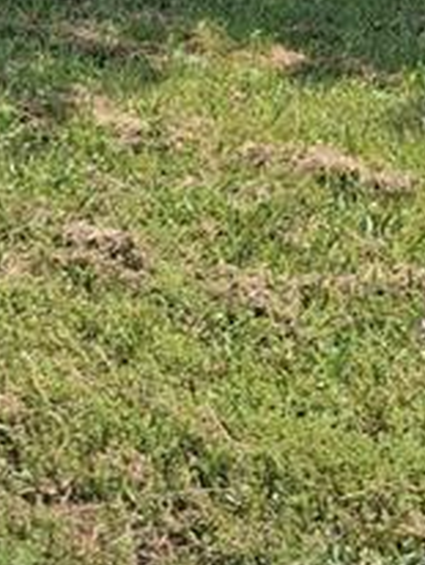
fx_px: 1519
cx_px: -255
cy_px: -208
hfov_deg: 14.6
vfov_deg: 19.2
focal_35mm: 93
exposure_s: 1/1613
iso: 32
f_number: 1.8
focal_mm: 4.69
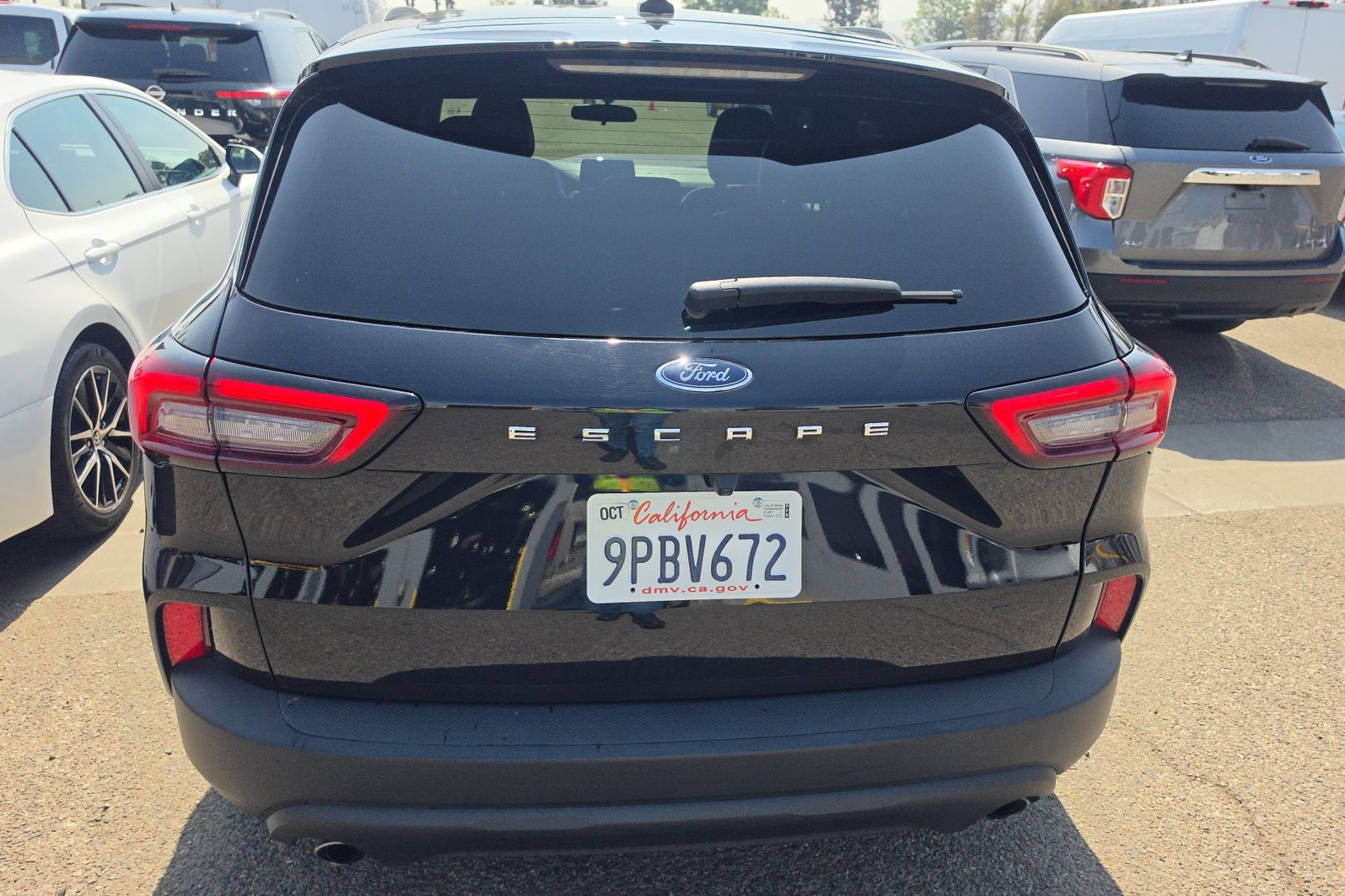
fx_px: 897
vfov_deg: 53.1
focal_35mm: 24
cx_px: 673
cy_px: 432
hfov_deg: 73.7
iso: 64
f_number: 1.4
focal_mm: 6.5
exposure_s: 1/5605
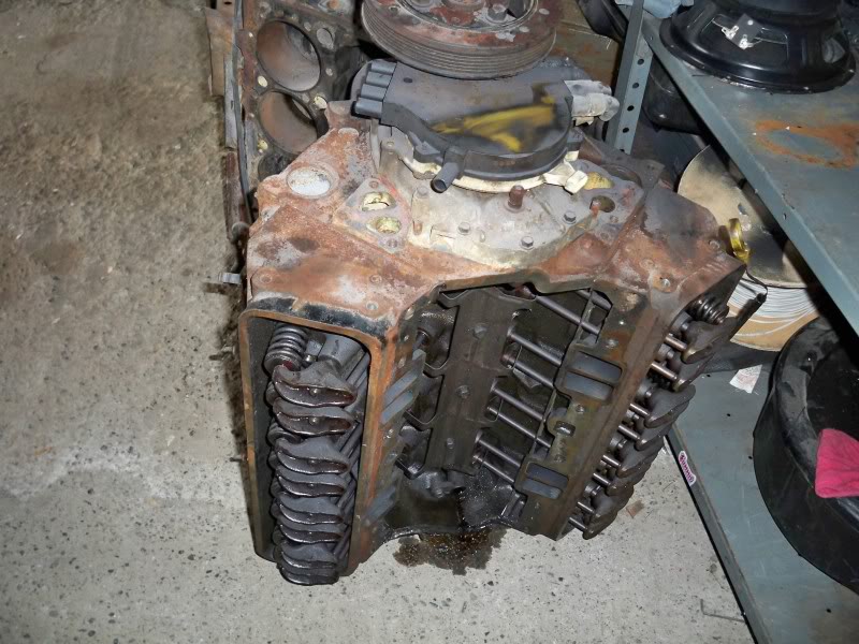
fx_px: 869
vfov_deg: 40.7
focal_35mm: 35
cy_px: 322
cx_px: 430
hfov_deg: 52.6
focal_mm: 6.3
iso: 200
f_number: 3.1
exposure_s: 1/30
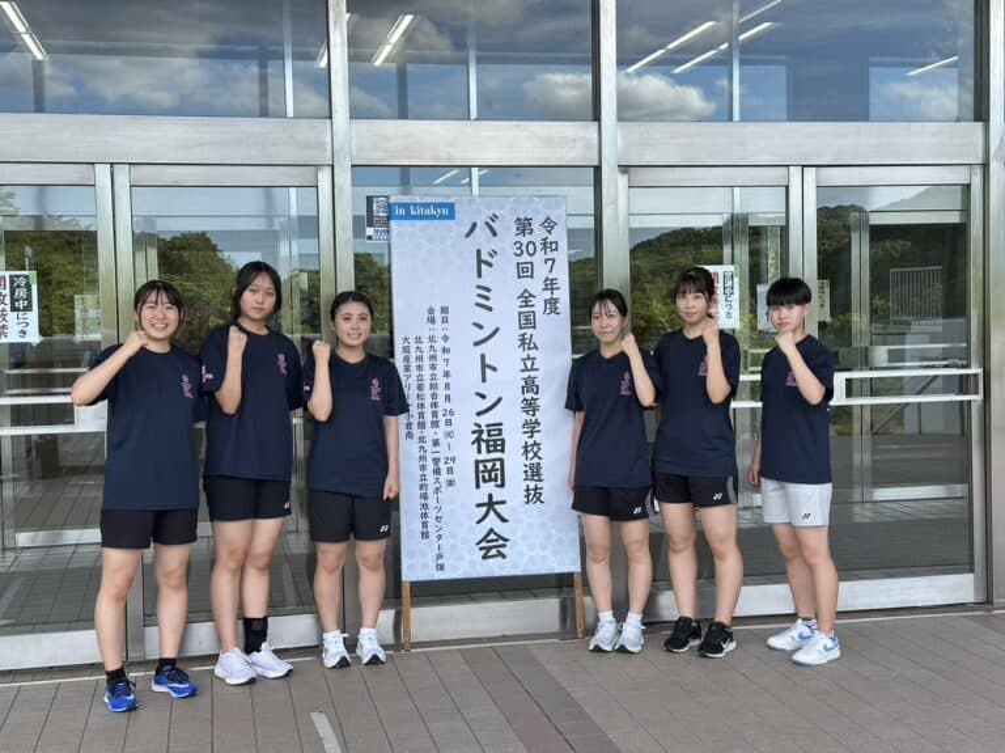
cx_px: 502
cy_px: 376
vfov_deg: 30.2
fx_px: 1393
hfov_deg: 39.7
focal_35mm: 48
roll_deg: +1.4
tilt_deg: -2.0
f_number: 1.78
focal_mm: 6.86
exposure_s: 1/351
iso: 64
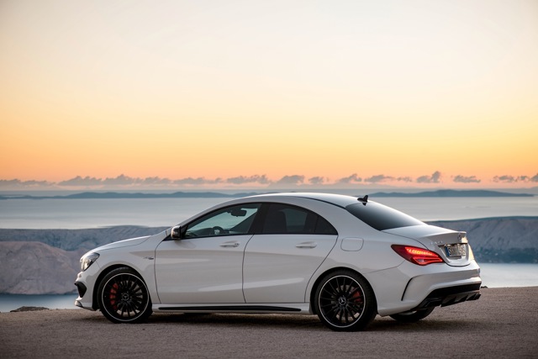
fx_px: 1569
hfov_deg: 19.5
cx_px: 269
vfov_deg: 13.0
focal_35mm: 105
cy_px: 180
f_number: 4
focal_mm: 105
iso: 100
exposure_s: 1/30
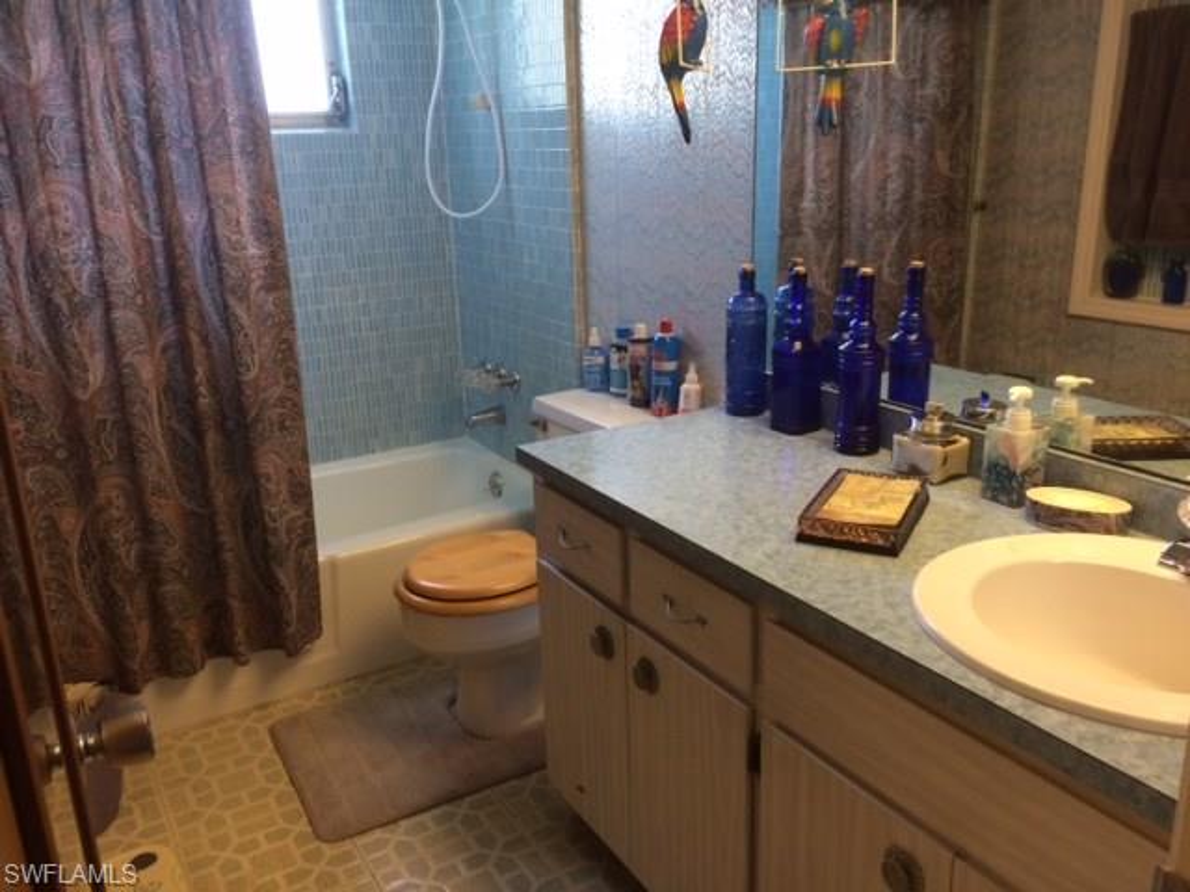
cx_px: 595
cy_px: 446
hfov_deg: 61.7
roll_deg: +1.6
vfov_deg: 48.2
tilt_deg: -18.1
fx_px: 997
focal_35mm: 29
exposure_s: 1/30
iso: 80
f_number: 2.2
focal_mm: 4.15
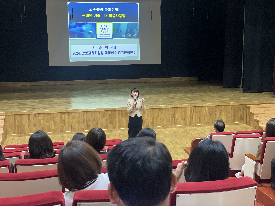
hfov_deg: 36.8
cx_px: 138
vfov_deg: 28.0
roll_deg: +0.9
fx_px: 413
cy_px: 103
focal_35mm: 52
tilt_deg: -9.8
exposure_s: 1/40
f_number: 2
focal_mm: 6
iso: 320
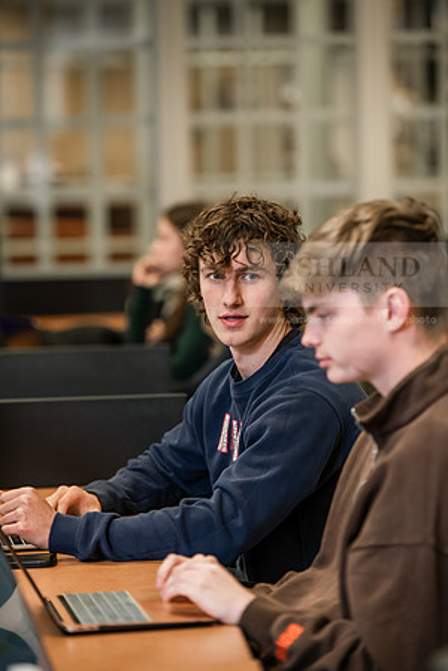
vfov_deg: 14.2
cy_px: 336
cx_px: 224
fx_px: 2706
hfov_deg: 9.5
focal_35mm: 145
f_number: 2.8
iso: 1600
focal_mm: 145
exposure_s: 1/200
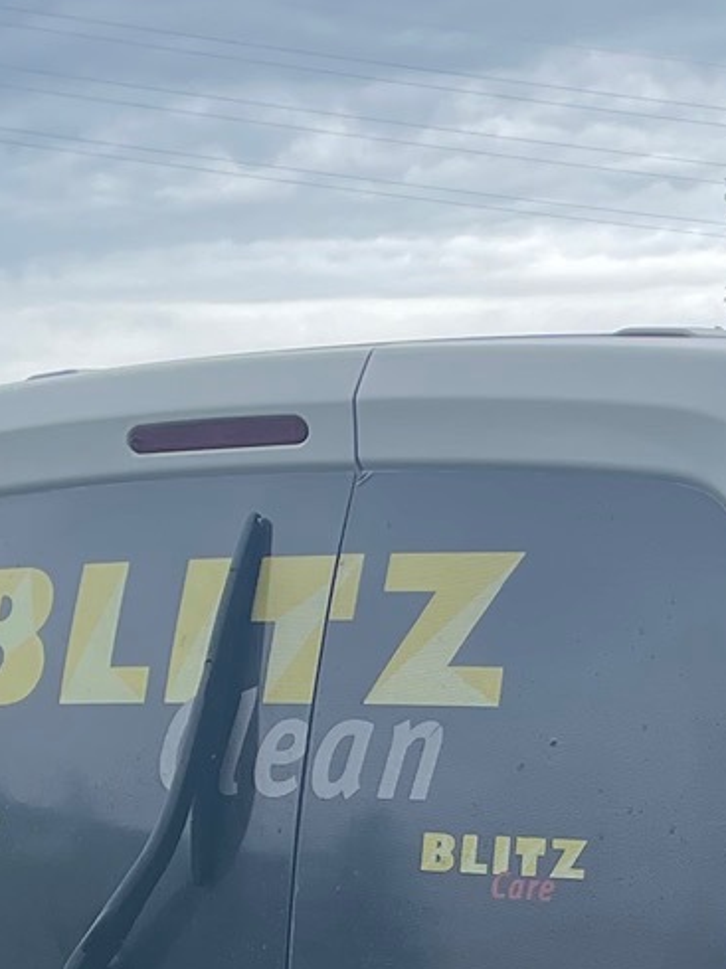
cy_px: 1058
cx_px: 890
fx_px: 2995
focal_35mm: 107
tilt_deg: -7.5
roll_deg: +3.2
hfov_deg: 13.4
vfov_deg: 17.8
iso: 32
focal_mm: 4.2
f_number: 1.6
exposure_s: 1/807
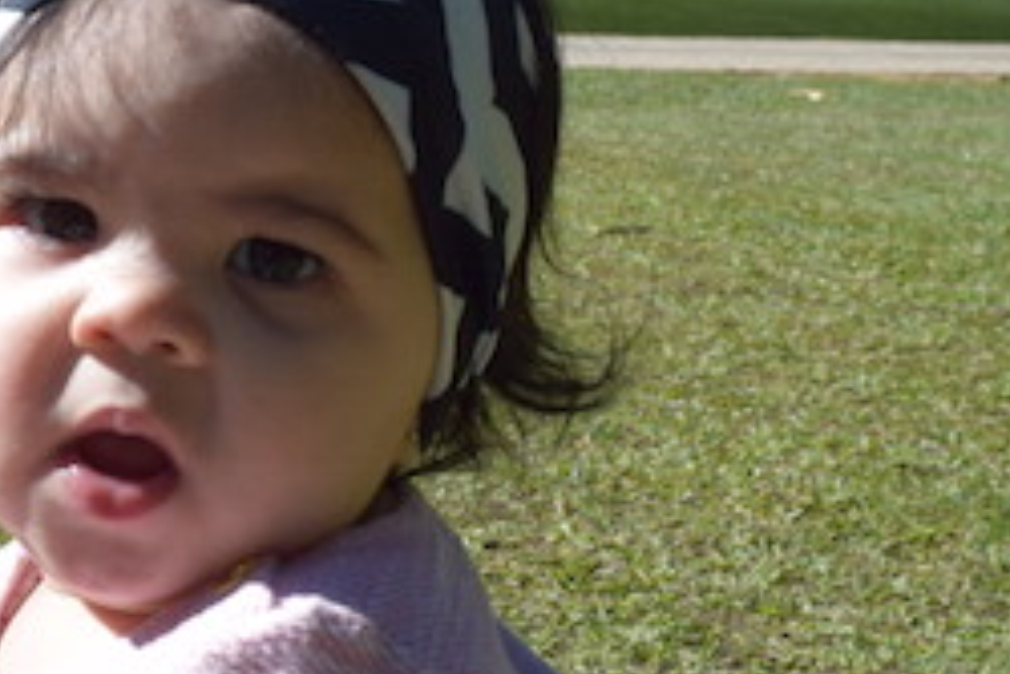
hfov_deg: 18.1
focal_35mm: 108
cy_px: 498
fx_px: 3032
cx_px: -133
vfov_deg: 12.7
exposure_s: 1/400
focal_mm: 18
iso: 200
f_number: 10
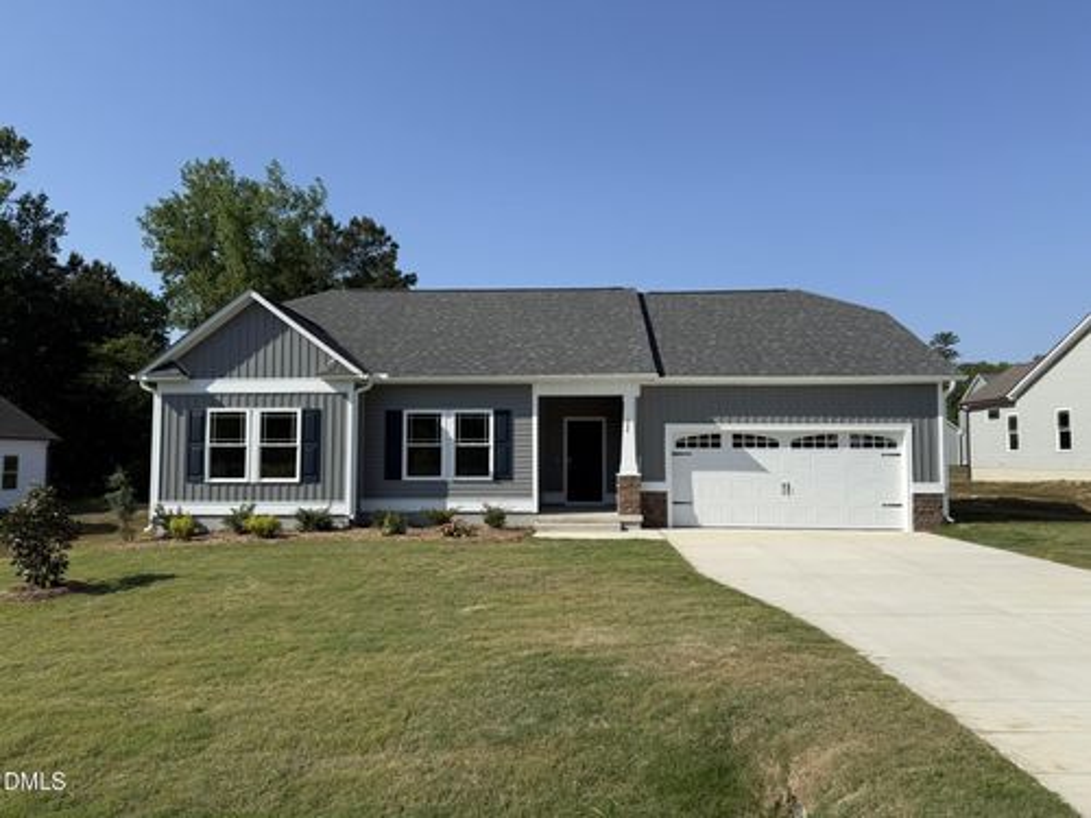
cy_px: 409
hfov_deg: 71.6
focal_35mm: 24
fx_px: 756
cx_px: 546
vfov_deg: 56.8
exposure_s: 1/5319
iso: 80
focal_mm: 6.76
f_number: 1.78
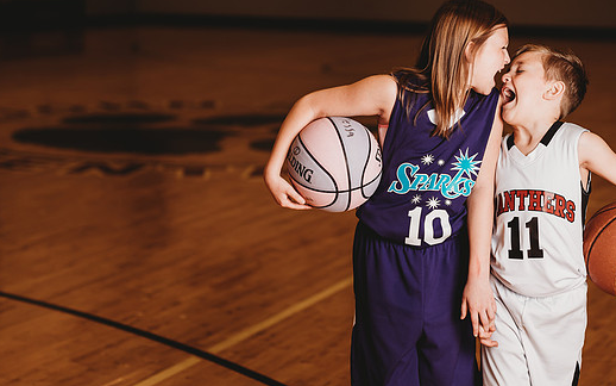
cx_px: 328
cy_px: 171
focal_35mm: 97
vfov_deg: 13.5
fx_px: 1629
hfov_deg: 21.4
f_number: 2.5
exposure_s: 1/160
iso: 100
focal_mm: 85
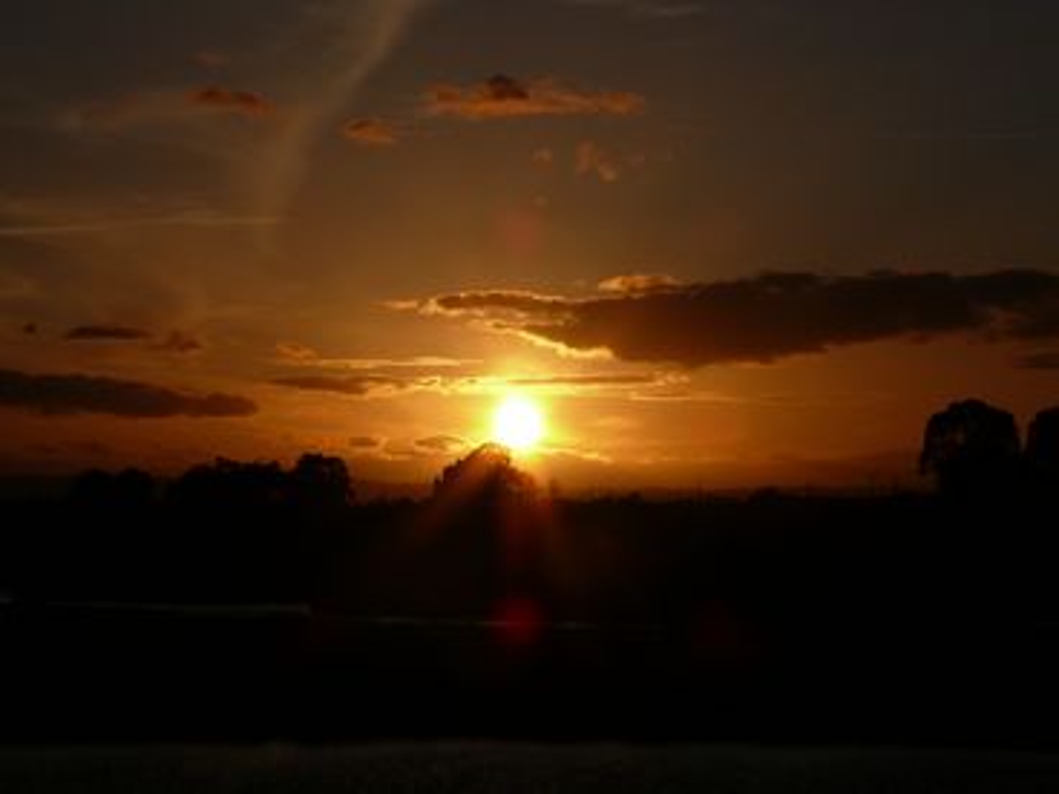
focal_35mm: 105
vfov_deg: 14.1
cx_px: 530
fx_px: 3212
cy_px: 397
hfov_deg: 18.7
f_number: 10
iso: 100
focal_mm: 22.2
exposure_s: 1/800
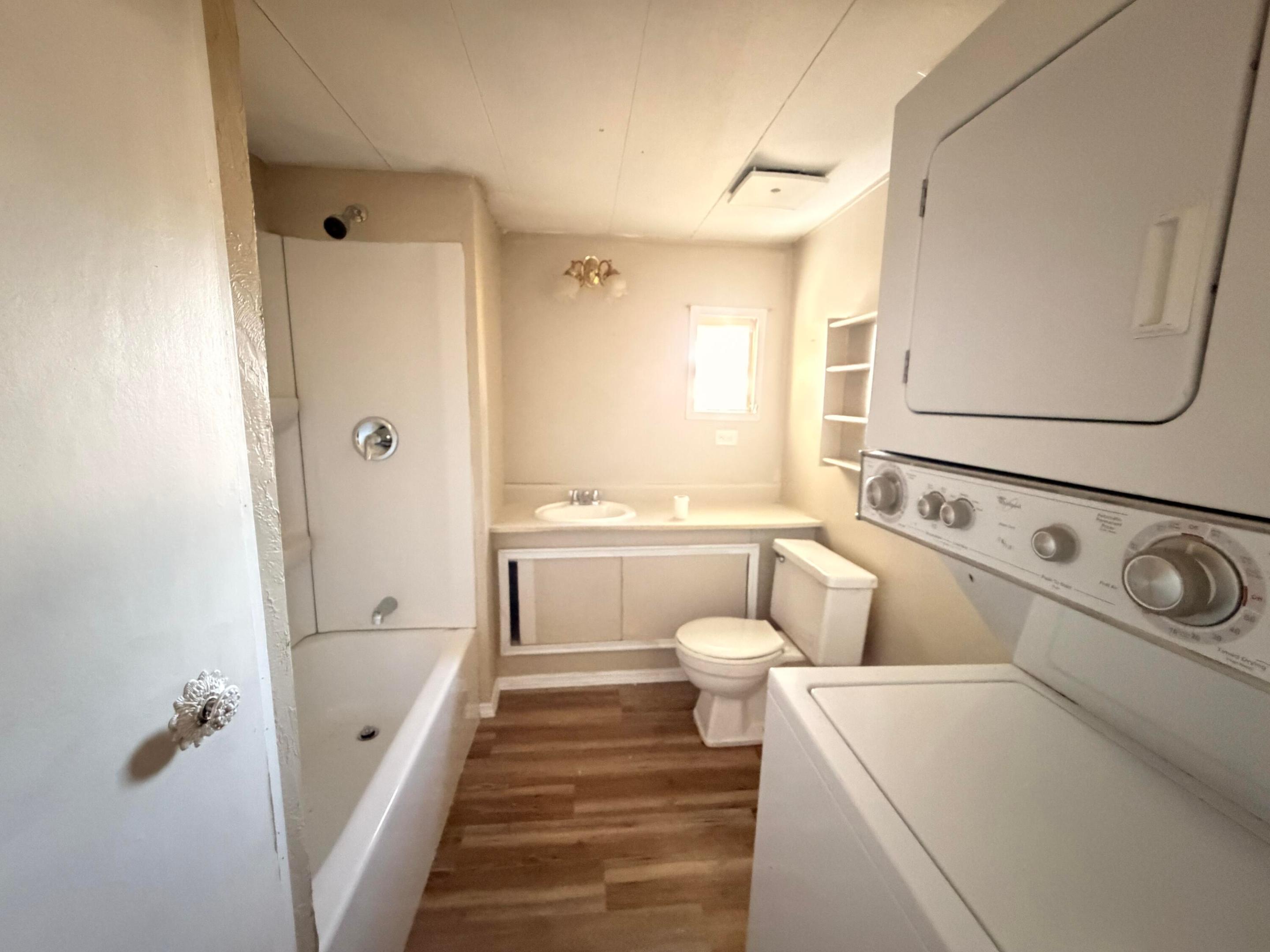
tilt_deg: -8.2
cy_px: 476
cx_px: 635
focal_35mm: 14
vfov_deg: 85.7
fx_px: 514
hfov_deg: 102.1
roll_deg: -0.9
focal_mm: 2.22
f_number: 2.2
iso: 2000
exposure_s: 1/30
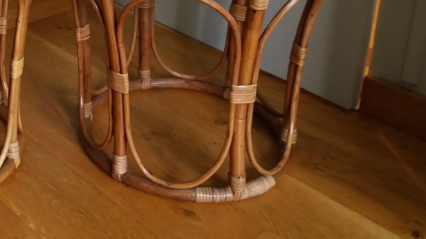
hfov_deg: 34.0
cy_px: -13
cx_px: 39
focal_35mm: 58
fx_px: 655
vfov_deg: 19.9
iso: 160
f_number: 1.9
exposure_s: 1/25
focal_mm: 3.7
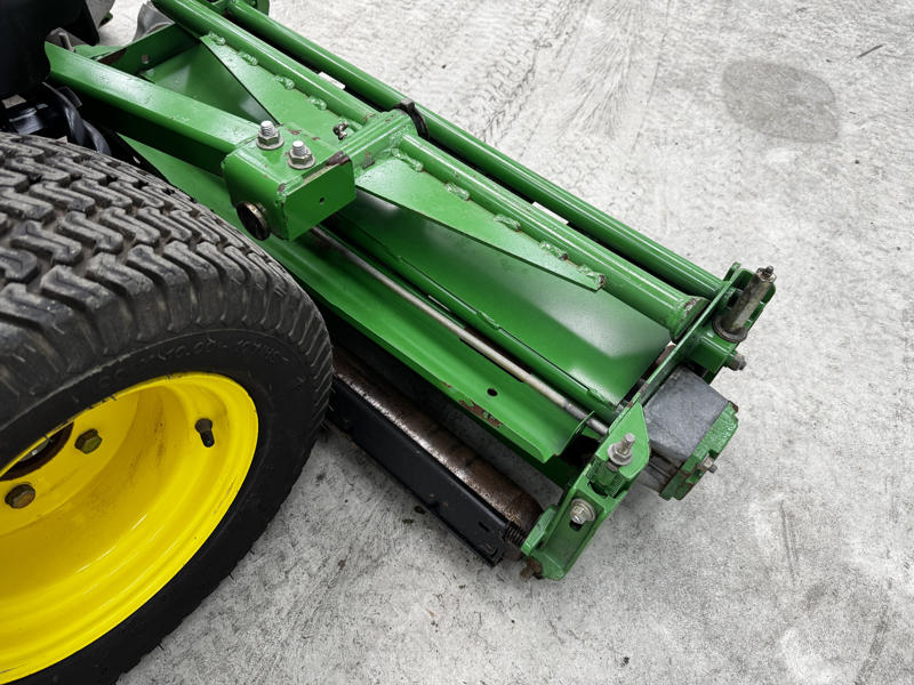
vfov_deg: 56.8
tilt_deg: -53.2
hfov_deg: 71.6
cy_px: 342
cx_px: 457
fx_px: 634
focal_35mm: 24
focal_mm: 6.76
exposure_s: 1/120
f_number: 1.78
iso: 125
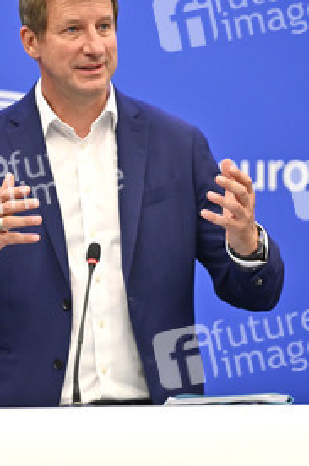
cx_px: 86
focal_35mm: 196
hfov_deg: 7.0
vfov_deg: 10.5
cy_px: 265
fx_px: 2533
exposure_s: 1/800
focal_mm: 135
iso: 5000
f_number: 2.8
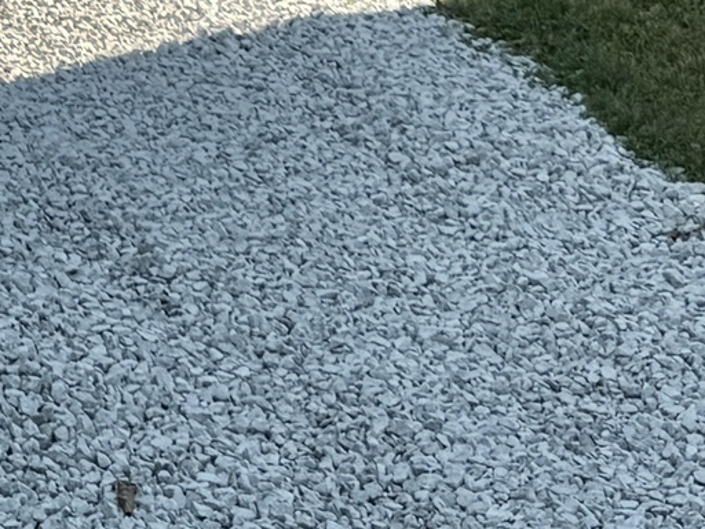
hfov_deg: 12.7
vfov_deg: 9.2
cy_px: -740
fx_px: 2933
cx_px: -463
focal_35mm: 144
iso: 80
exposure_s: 1/2710
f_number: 1.78
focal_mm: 6.76
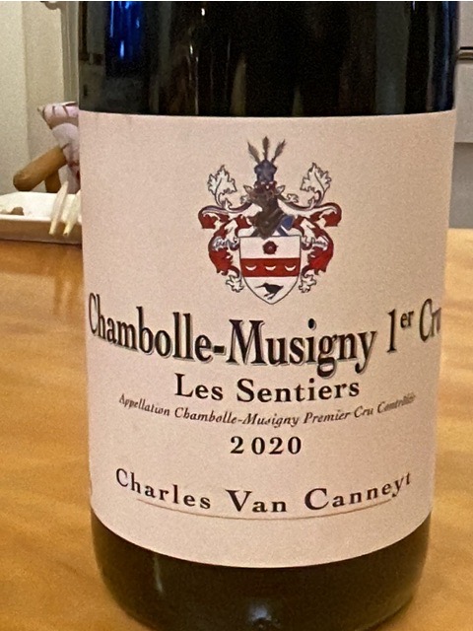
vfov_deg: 65.3
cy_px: 316
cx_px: 236
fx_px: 492
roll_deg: -0.2
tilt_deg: -14.3
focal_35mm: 27
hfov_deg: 51.4
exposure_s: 1/50
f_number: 2.4
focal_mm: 1.54
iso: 800
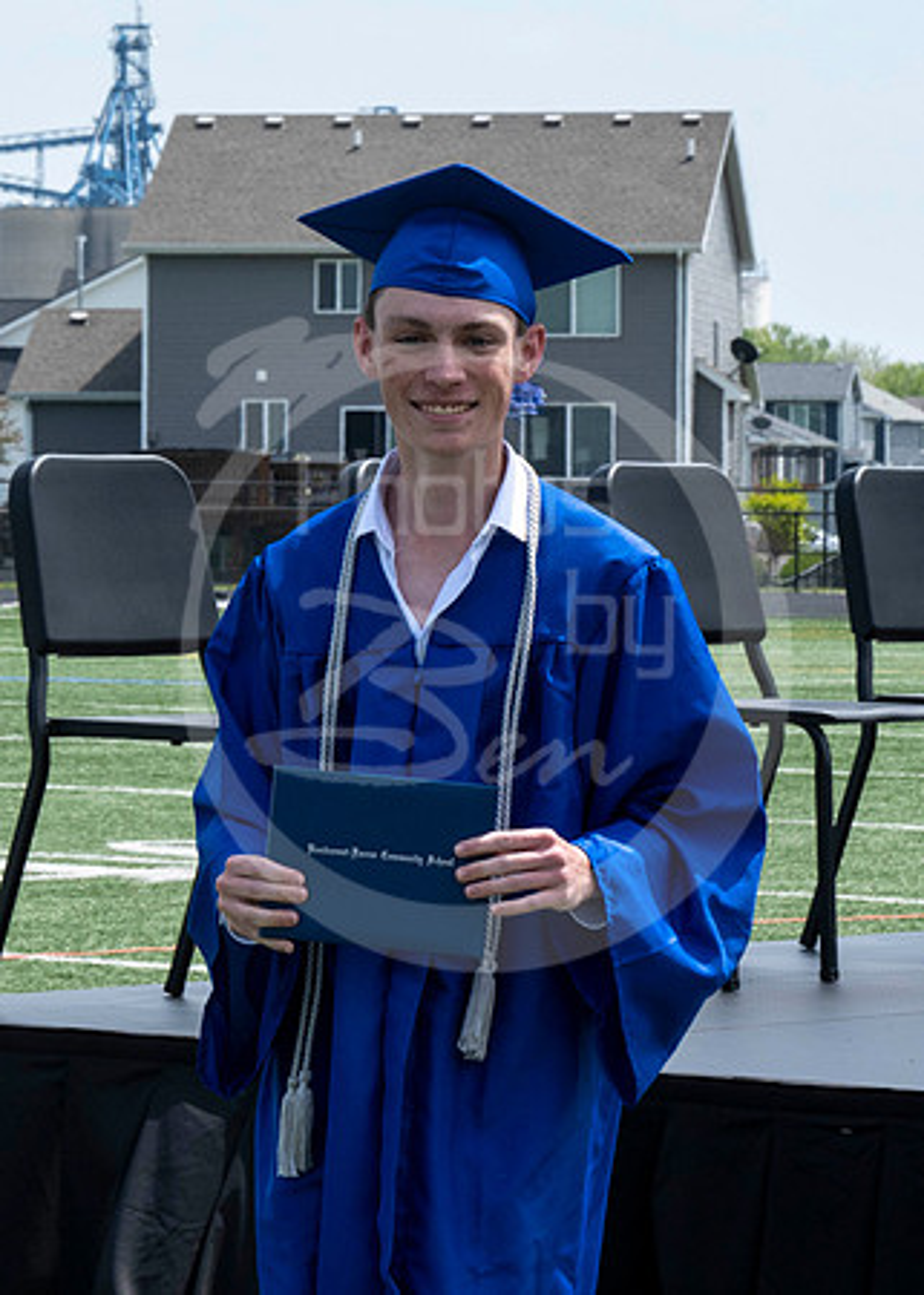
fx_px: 7163
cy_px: 480
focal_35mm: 195
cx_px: -41
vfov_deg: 10.3
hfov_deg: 7.3
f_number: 13
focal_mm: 70
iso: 200
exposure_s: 1/250
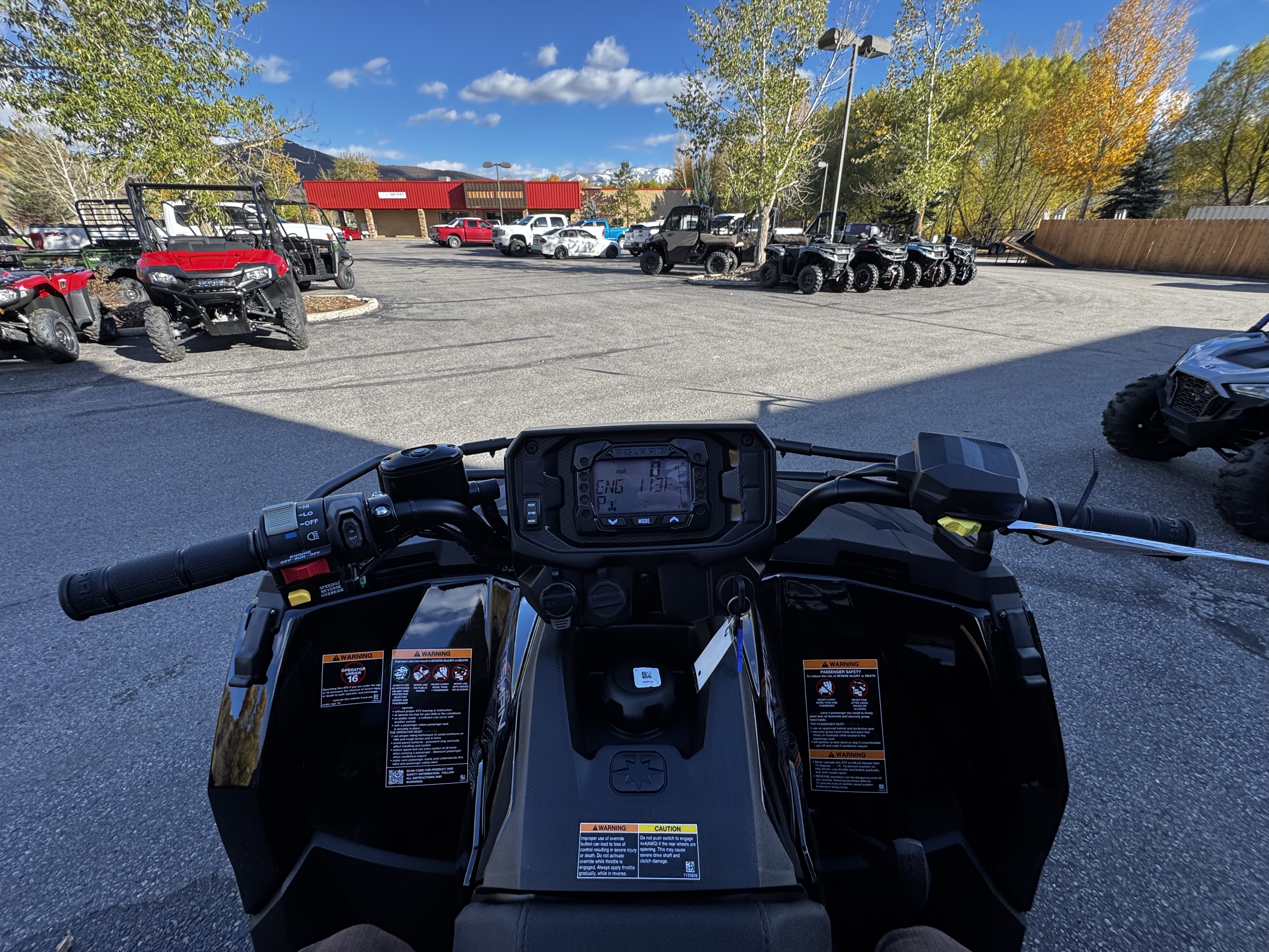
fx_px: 513
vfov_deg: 85.7
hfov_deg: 102.1
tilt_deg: -27.3
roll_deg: -0.3
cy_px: 476
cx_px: 634
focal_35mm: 14
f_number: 2.2
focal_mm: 2.22
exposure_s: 1/423
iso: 40
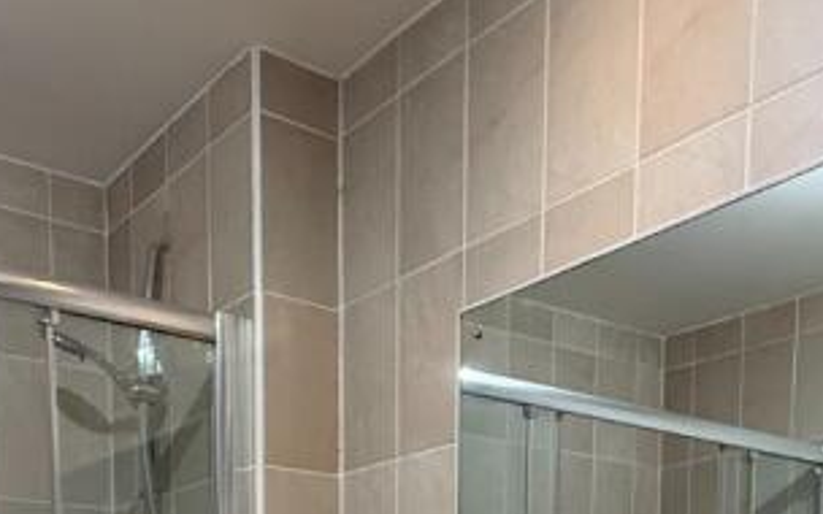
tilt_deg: -5.7
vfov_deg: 21.0
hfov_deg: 40.3
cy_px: 817
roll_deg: +0.0
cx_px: 398
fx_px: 1121
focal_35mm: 50
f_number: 2.2
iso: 320
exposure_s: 1/100
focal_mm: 2.22
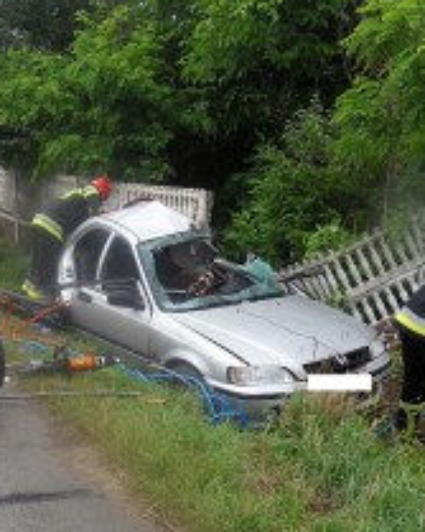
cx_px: 115
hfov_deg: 26.8
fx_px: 881
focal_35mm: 56
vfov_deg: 33.6
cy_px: 297
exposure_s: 1/180
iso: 80
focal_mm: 4.3
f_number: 3.3
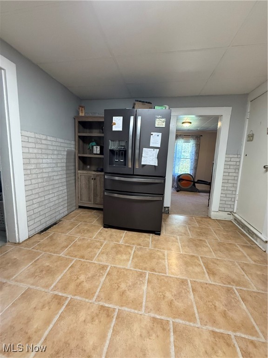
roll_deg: -3.1
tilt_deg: -8.0
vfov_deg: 102.1
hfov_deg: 85.7
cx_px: 134
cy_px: 179
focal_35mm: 14
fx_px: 145
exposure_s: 1/120
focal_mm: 2.22
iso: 640
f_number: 2.2
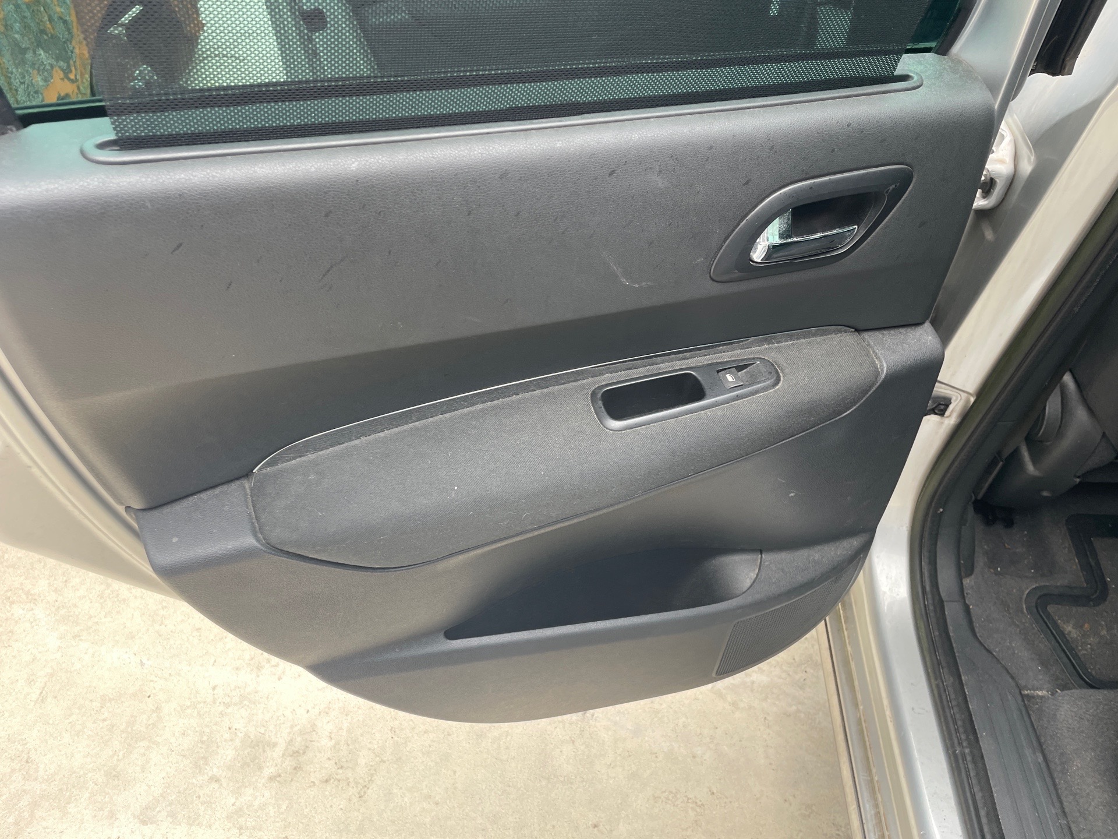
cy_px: 420
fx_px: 840
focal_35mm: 26
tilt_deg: -47.3
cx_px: 559
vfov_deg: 53.1
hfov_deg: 67.3
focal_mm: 4.2
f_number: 1.6
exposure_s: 1/184
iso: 32
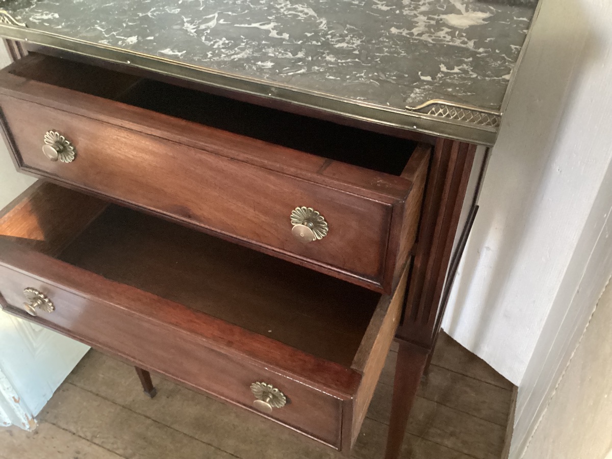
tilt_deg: -45.2
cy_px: 230
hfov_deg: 58.4
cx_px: 306
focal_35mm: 31
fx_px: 548
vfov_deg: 45.4
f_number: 2.4
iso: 640
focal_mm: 3.3
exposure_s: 1/30
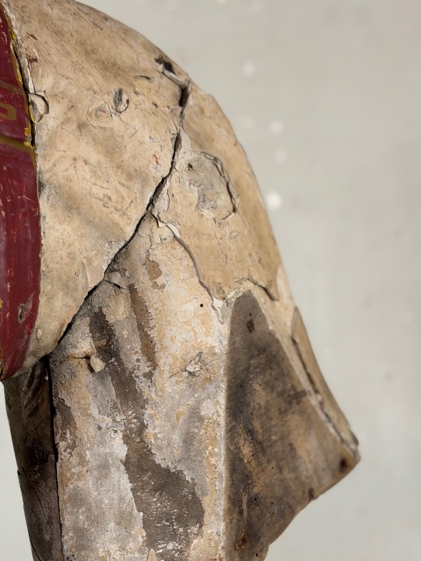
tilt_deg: +4.2
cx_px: 147
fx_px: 1054
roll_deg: -0.2
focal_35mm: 65
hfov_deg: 22.5
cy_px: 344
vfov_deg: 29.7
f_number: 1.78
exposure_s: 1/50
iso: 100
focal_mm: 6.76
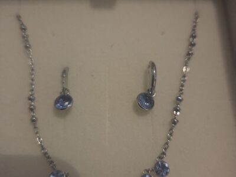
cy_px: 88
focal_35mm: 23
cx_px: 118
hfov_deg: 73.9
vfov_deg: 58.9
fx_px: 157
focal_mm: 5.4
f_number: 1.8
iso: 2000
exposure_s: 1/100
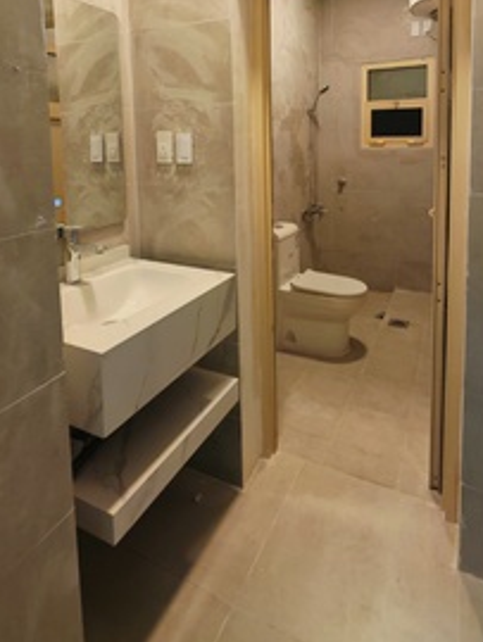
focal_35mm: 22
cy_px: 177
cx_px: 275
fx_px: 409
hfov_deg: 60.9
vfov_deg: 72.2
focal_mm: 1.82
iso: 160
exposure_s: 1/40
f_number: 2
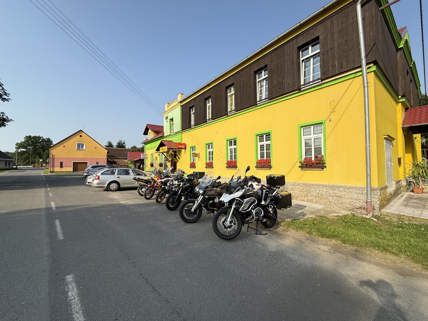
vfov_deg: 85.7
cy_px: 160
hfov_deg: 102.1
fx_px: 173
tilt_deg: +0.3
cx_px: 214
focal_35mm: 14
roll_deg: +0.6
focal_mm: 2.22
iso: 50
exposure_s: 1/1848
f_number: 2.2
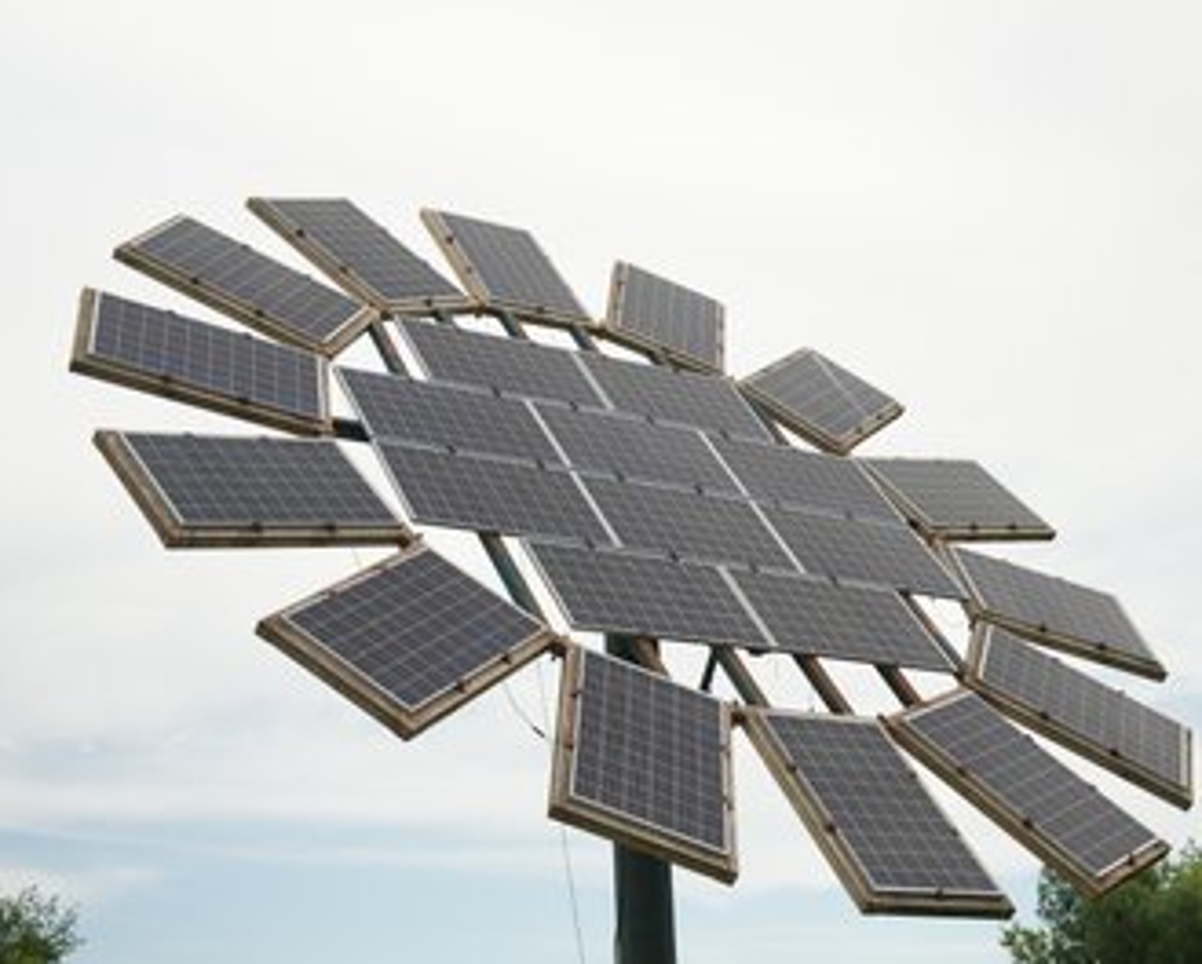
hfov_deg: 33.0
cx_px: 603
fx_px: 2030
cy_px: 480
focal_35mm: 57
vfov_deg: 26.7
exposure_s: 1/125
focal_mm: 50
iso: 125
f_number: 2.8
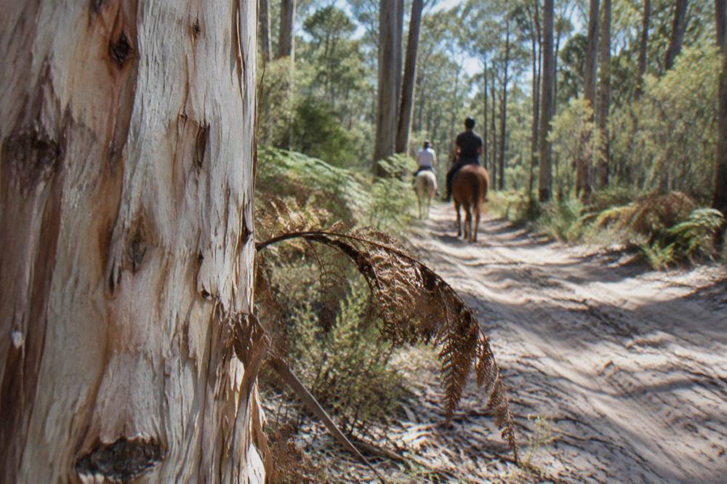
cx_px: 364
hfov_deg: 54.5
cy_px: 242
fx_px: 707
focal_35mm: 35
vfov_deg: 37.8
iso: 200
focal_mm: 35
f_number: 5.6
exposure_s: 1/320
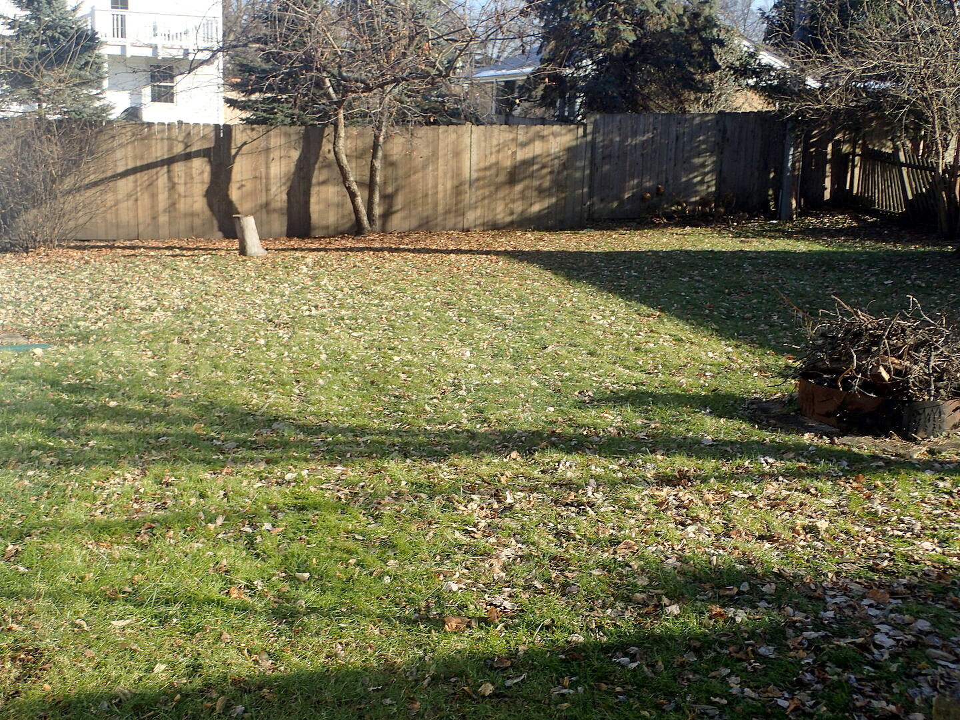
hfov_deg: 46.8
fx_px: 1109
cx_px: 480
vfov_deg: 36.0
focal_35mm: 40
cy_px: 360
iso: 100
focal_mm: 7.34
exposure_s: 1/320
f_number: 4
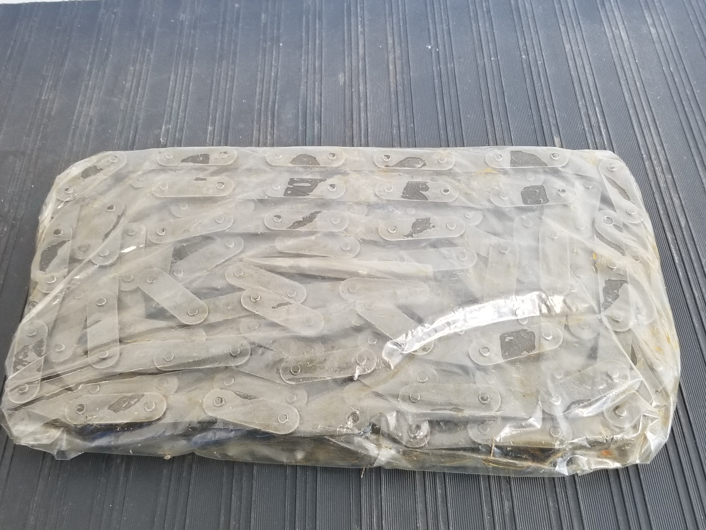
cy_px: 265
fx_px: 530
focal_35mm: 26
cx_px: 353
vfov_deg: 53.1
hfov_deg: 67.3
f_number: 1.7
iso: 200
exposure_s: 1/30
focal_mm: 4.25
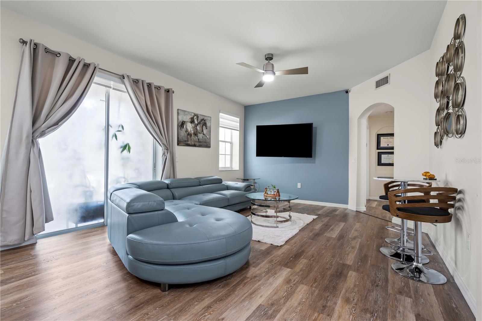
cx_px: 241
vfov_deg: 73.7
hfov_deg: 96.7
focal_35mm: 16
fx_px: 214
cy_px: 160
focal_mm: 16
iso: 100
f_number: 8
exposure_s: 2
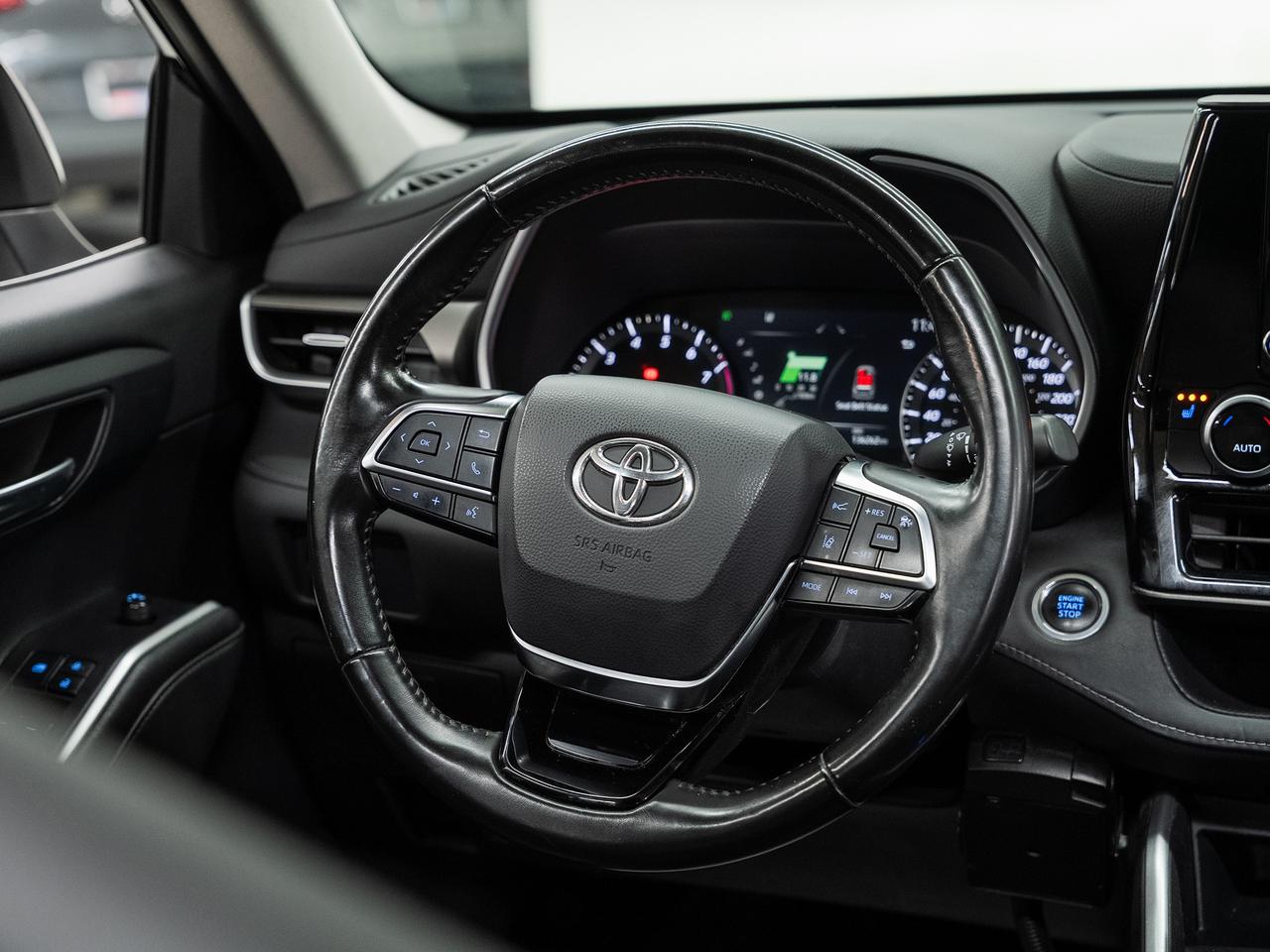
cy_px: 476
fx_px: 2083
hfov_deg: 33.9
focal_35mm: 57
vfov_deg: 25.8
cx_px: 635
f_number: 4
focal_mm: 52.5
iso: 1000
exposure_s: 1/40
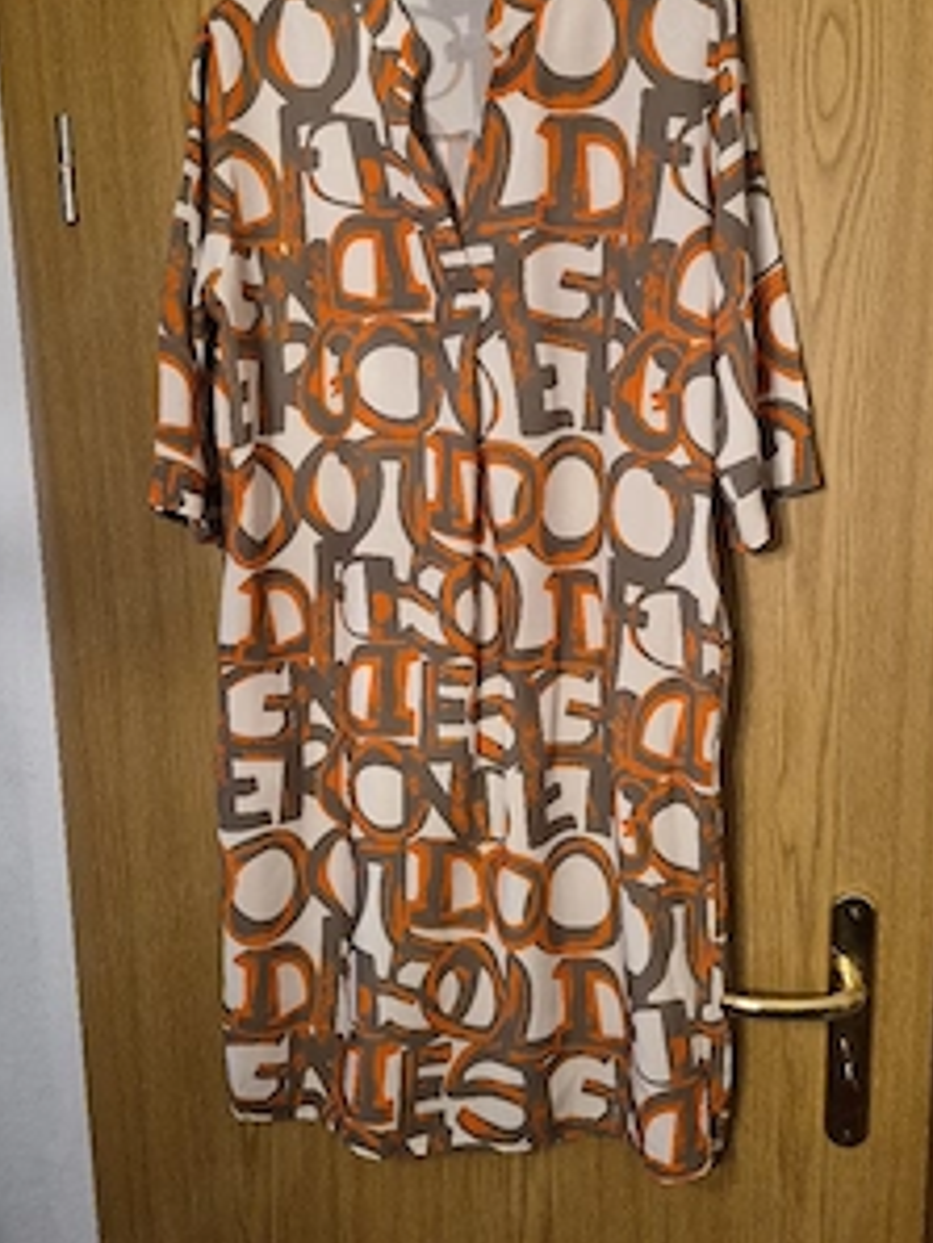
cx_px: 544
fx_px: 1113
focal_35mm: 31
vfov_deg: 58.3
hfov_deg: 45.3
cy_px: 645
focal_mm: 5.4
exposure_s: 1/100
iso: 800
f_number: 1.8
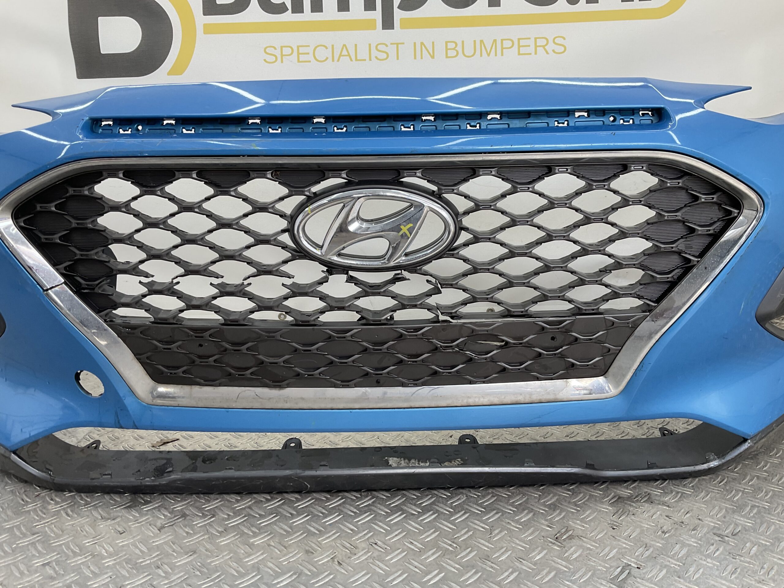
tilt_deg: -12.9
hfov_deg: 61.7
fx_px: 657
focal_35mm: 29
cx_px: 392
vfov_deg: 48.2
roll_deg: +0.6
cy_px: 294
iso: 20
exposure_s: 1/100
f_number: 1.8
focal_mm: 3
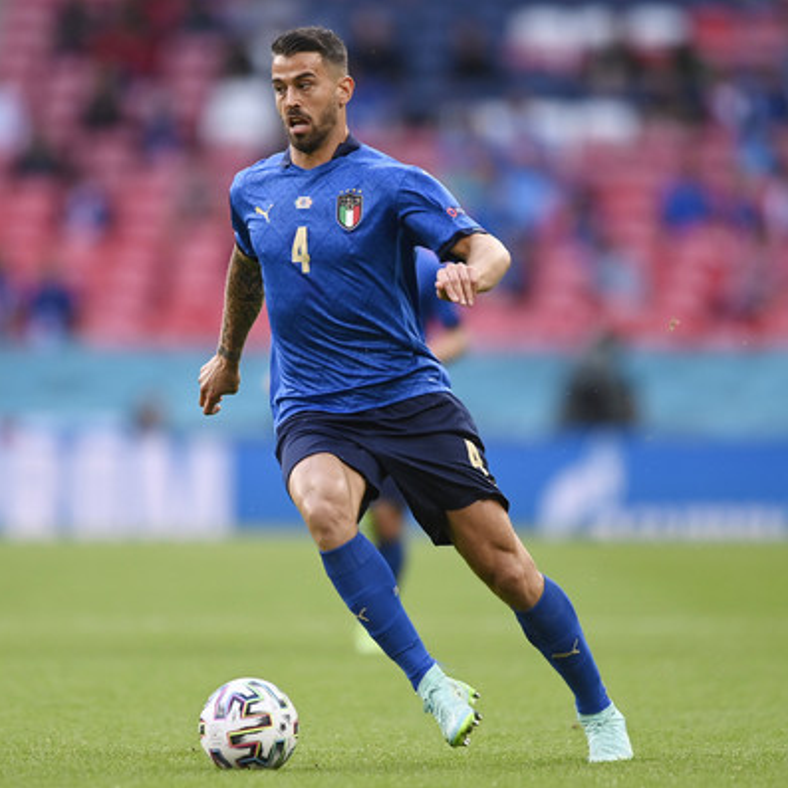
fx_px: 13212
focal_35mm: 513
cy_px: 394
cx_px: 303
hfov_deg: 3.4
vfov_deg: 3.4
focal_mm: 400
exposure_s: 1/1250
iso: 1000
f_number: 2.8
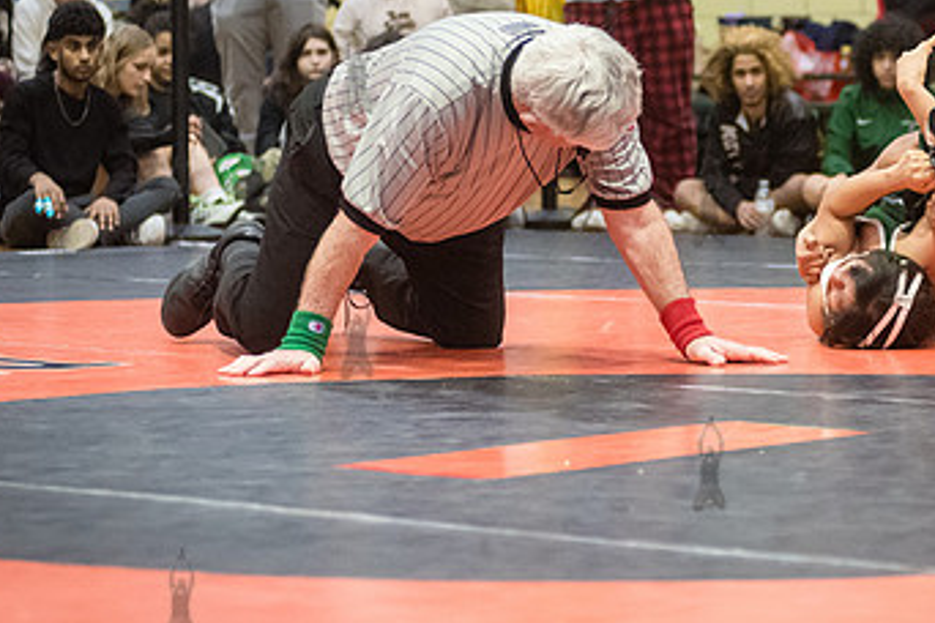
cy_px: 221
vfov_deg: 9.3
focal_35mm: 147
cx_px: 746
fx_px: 3818
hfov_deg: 13.9
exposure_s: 1/500
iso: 8000
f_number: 3.2
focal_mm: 80
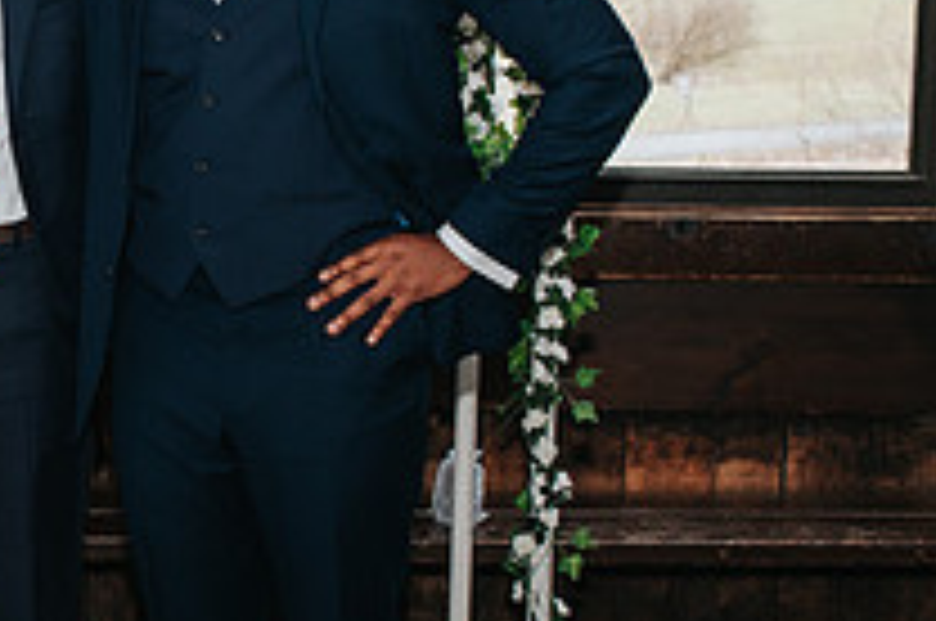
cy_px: 291
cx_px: -101
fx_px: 2752
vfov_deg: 12.9
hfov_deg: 18.5
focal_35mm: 106
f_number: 4.5
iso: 1000
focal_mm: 35
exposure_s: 1/200
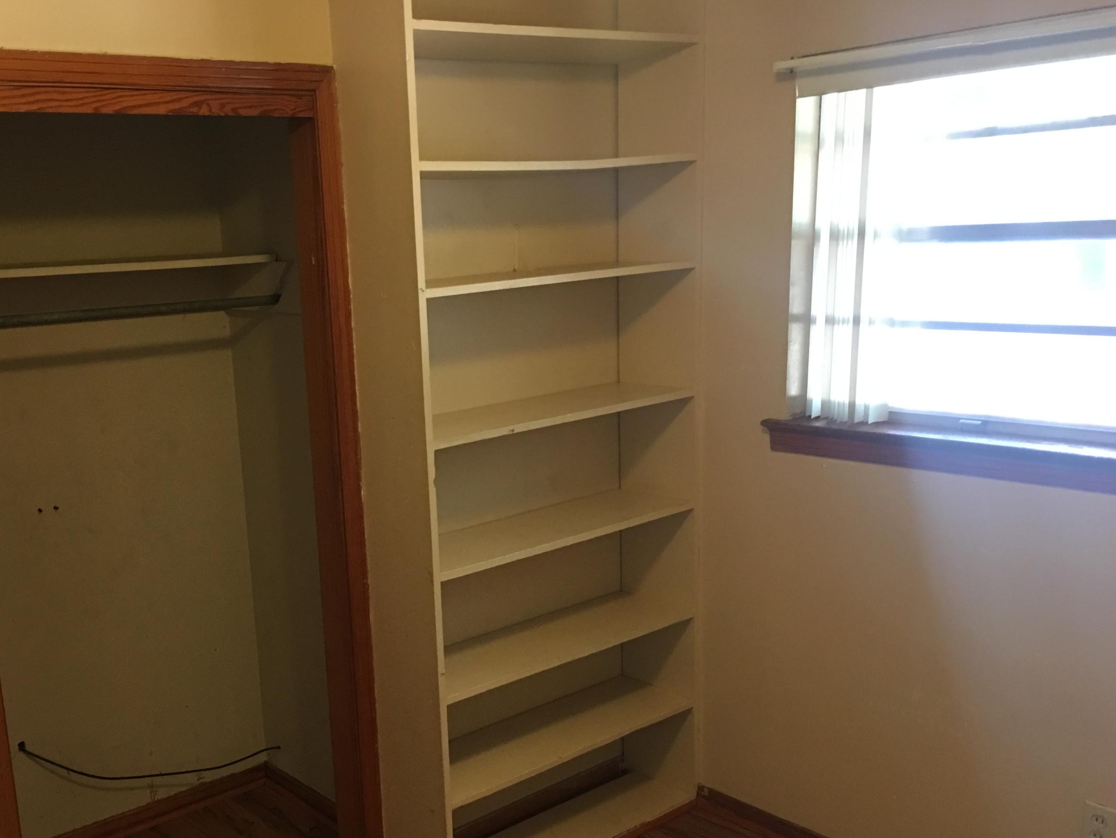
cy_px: 519
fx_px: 1193
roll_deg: +2.3
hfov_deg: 49.8
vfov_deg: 38.5
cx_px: 437
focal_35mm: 37
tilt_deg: -12.5
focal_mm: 4.15
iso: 100
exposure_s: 1/10
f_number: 2.2
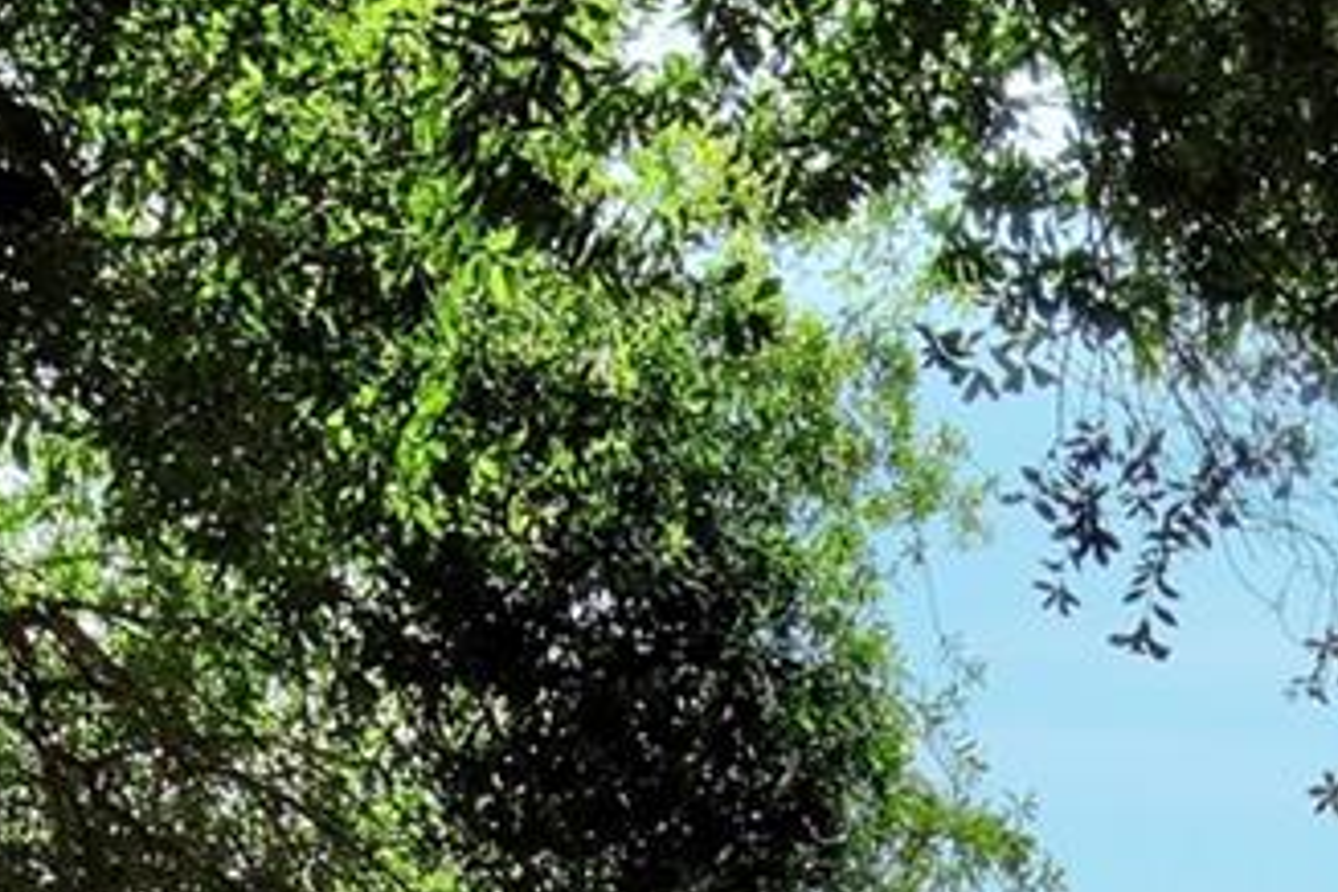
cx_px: 1047
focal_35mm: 142
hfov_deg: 14.4
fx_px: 5277
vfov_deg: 9.3
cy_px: 1469
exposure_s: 1/320
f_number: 9
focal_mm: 10.57
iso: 100
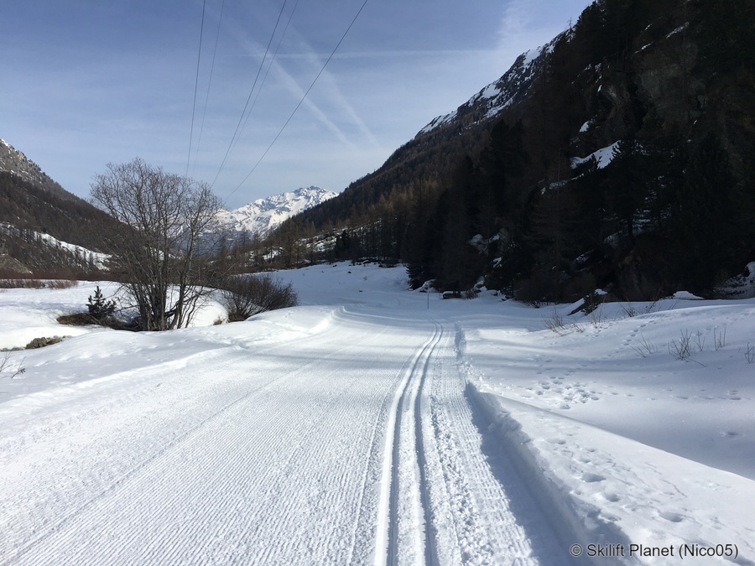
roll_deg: -2.5
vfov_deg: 48.2
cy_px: 283
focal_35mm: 29
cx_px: 378
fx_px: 633
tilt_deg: -0.9
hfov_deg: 61.7
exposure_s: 1/3205
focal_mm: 4.15
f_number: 2.2
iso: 25
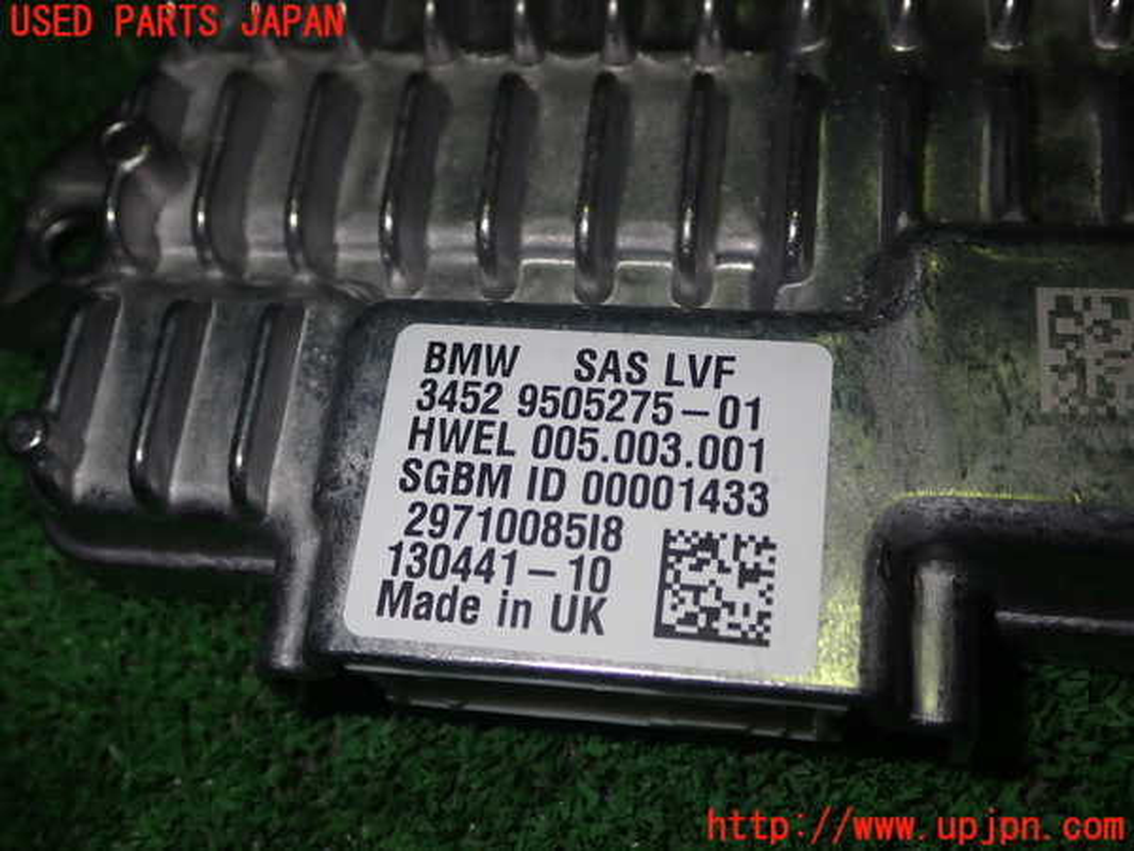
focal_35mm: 41
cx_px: 567
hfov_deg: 45.8
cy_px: 426
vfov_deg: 35.1
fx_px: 1343
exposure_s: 1/40
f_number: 8
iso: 200
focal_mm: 7.31
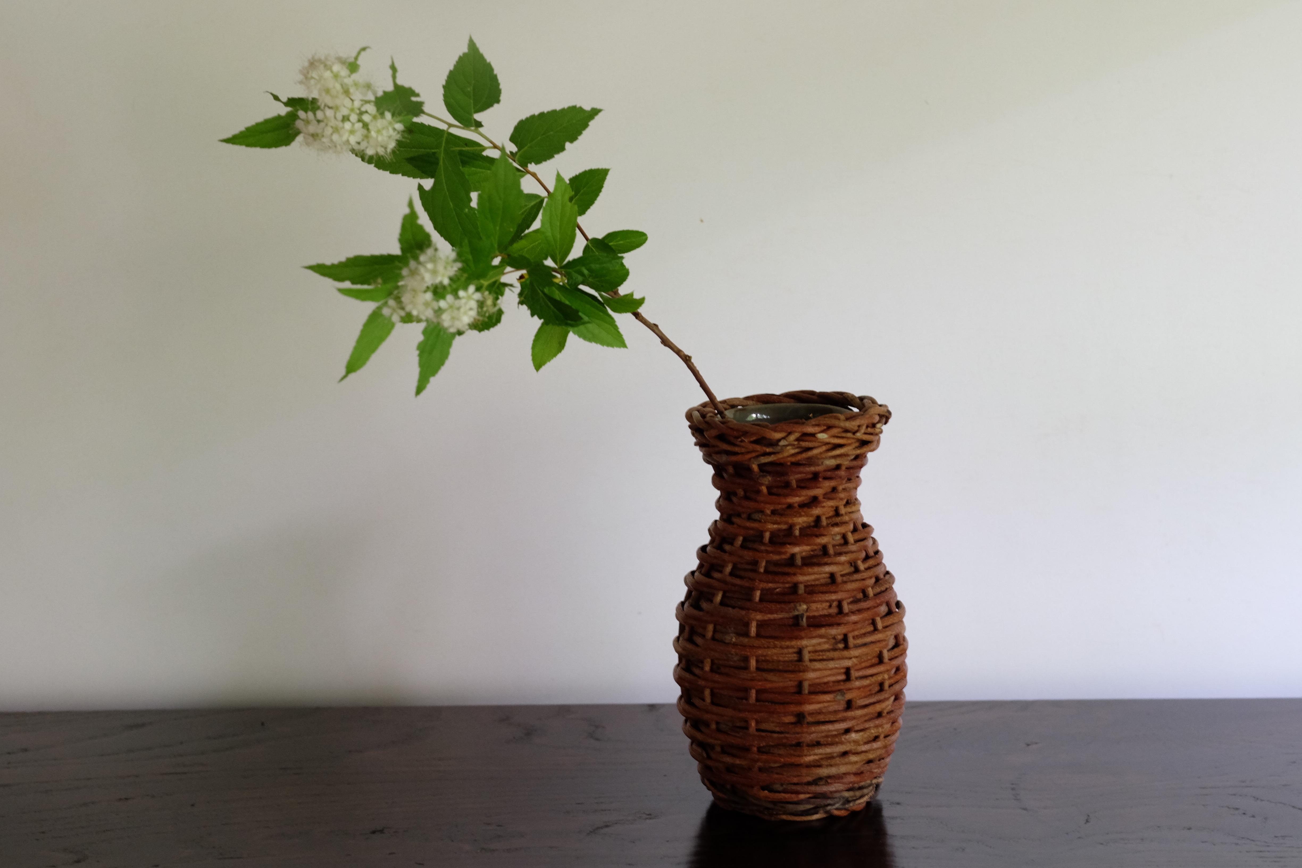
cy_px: 434
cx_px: 651
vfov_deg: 16.3
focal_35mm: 84
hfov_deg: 24.2
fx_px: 3038
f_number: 5.6
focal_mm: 56
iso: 1600
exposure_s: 1/20
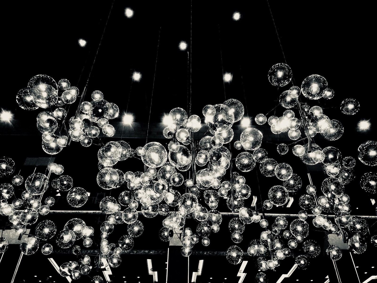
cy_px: 142
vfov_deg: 48.2
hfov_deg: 61.7
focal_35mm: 29
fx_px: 316
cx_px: 188
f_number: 2.2
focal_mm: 4.15
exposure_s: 1/50
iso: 40
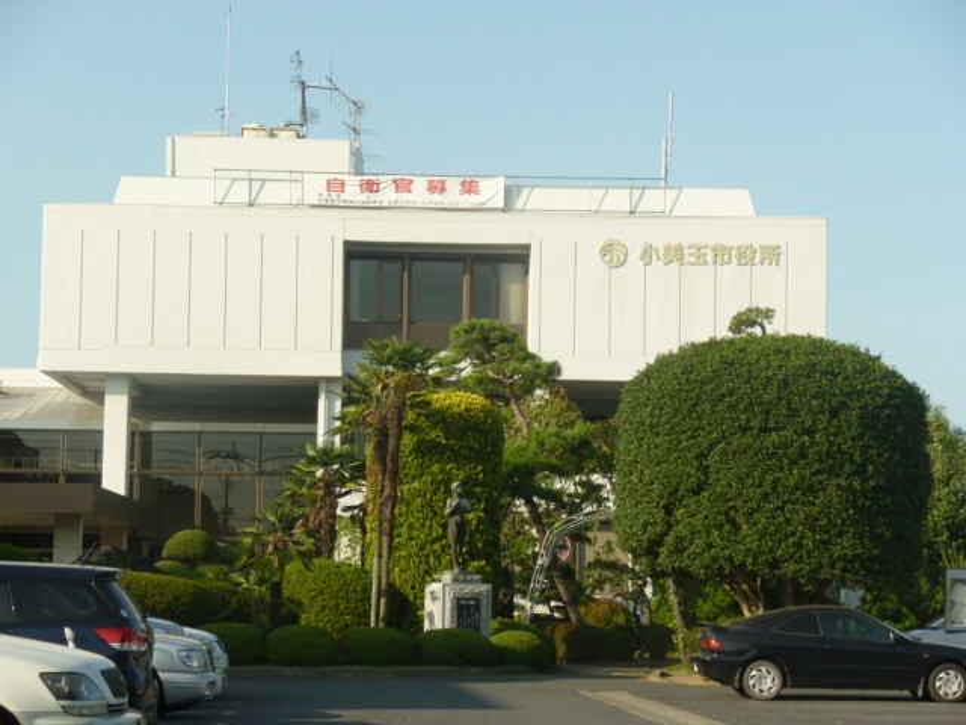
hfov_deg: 22.8
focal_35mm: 86
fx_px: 2400
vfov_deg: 17.2
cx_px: 483
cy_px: 362
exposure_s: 1/500
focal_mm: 15.4
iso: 200
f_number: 5.1
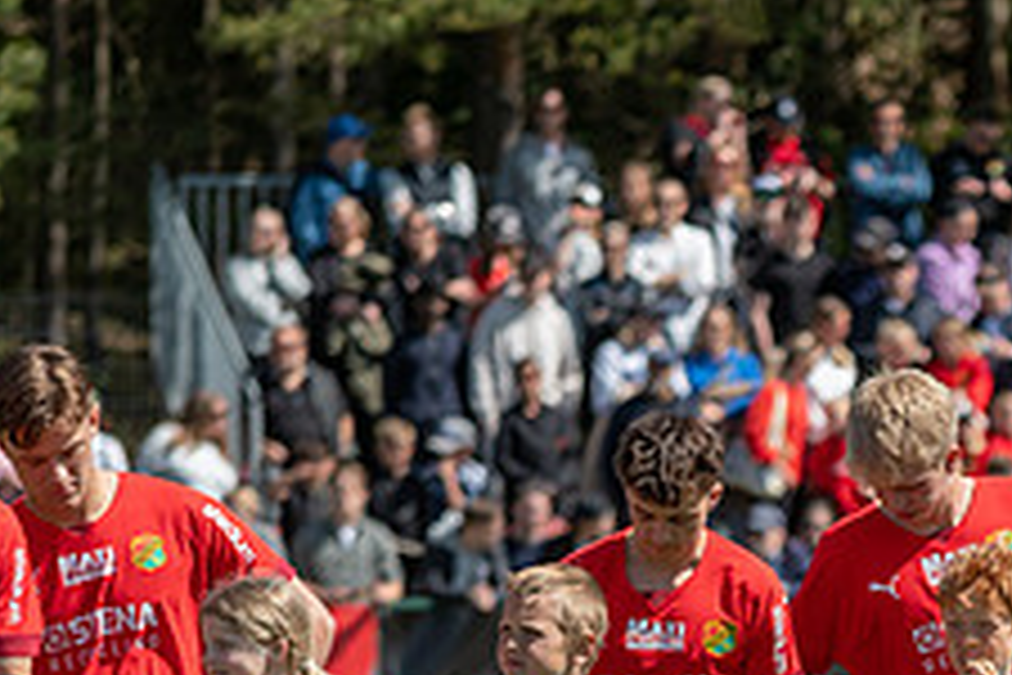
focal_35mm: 542
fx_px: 15235
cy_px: 785
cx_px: 985
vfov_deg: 2.5
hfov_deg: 3.8
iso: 180
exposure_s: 1/1600
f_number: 4
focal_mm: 140
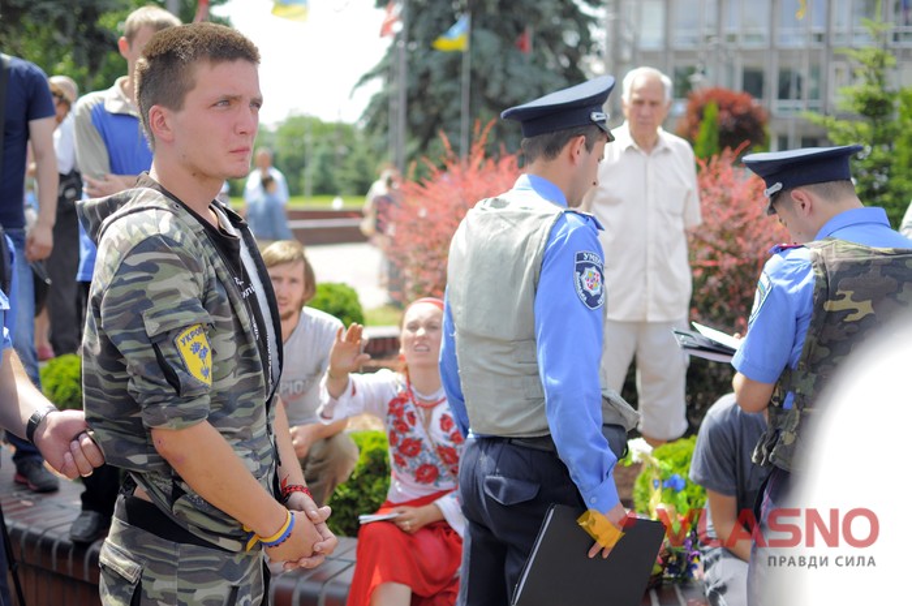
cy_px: 303
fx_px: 1328
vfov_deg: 25.7
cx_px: 456
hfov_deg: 37.9
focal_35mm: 52
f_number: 2.5
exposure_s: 1/1250
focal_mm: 35
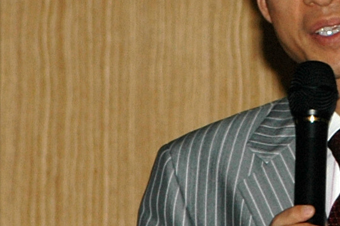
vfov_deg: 1.4
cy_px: 17
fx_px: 9527
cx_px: 331
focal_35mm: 1010
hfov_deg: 2.0
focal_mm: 122
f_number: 5.6
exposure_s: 1/125
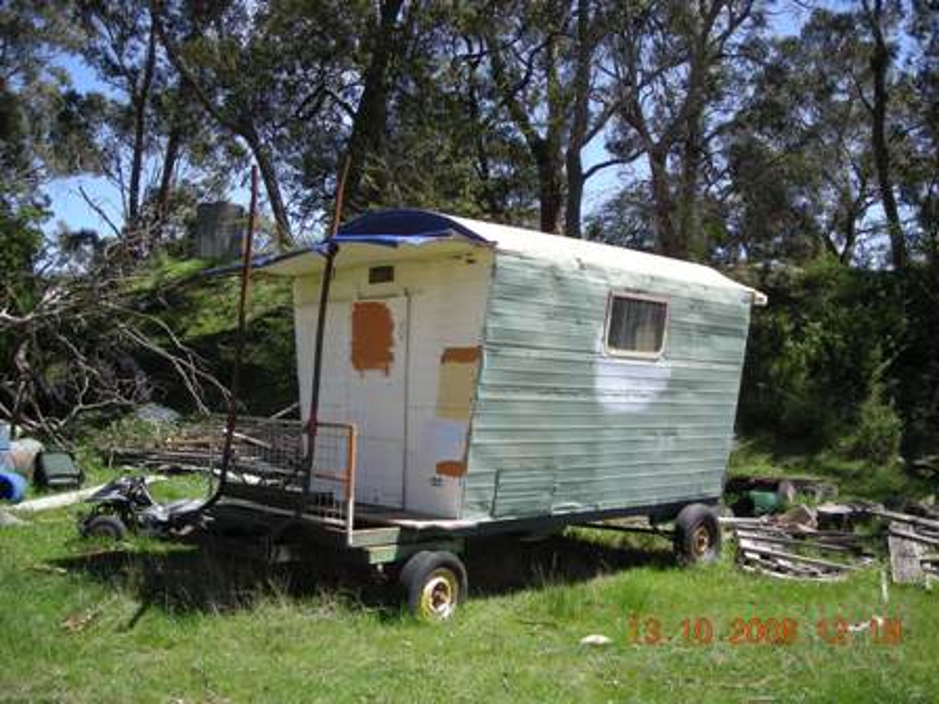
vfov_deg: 40.7
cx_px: 470
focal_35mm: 35
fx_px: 949
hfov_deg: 52.6
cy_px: 352
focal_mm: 5.7
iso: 50
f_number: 2.8
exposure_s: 1/470
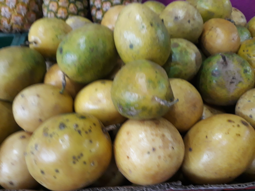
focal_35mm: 27
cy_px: 96
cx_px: 128
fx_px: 199
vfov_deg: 51.4
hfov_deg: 65.3
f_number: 1.9
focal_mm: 3.6
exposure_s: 1/15
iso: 250
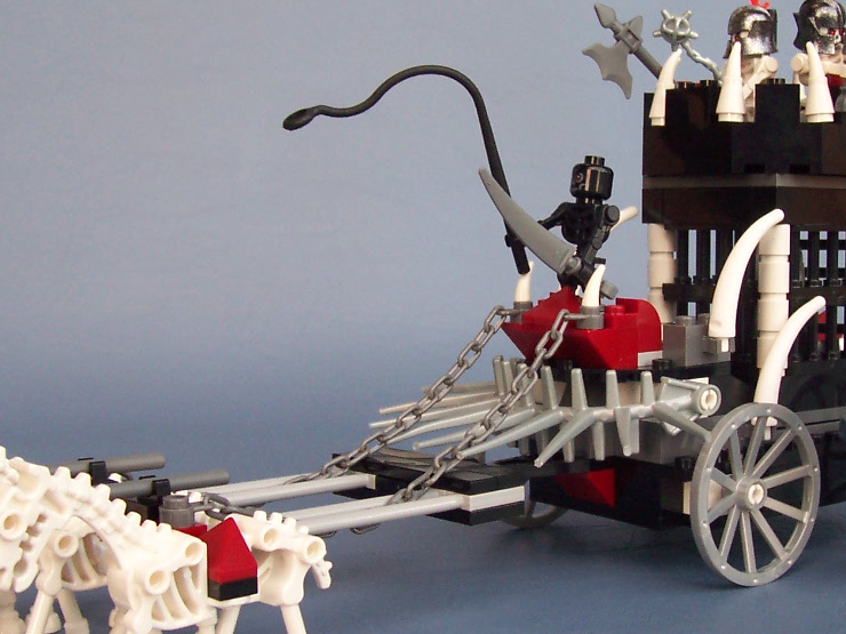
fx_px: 1466
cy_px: 324
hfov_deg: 32.1
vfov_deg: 24.4
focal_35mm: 60
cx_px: 493
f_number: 2.8
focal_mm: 5.6
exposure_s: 1/30
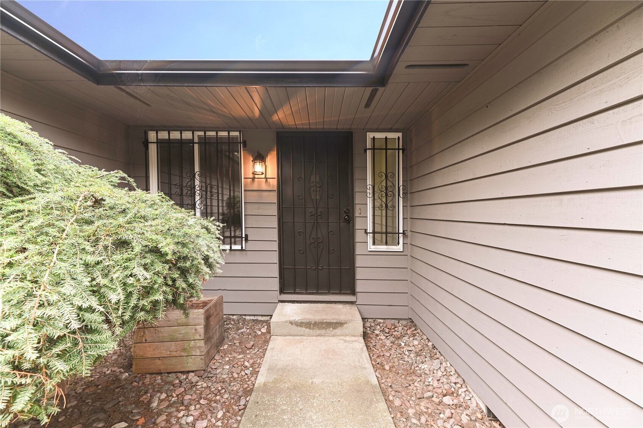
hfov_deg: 104.3
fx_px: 250
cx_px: 322
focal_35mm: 14
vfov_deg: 81.1
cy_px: 214
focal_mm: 14
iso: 250
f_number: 7.1
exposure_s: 1/10
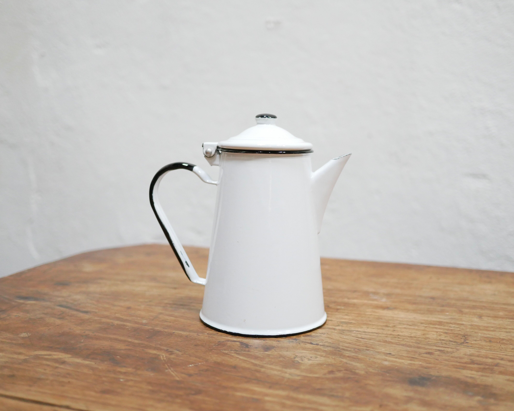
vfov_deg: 35.7
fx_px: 639
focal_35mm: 42
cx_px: 273
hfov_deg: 43.8
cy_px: 207
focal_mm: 20
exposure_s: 1/60
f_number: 1.7
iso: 1250
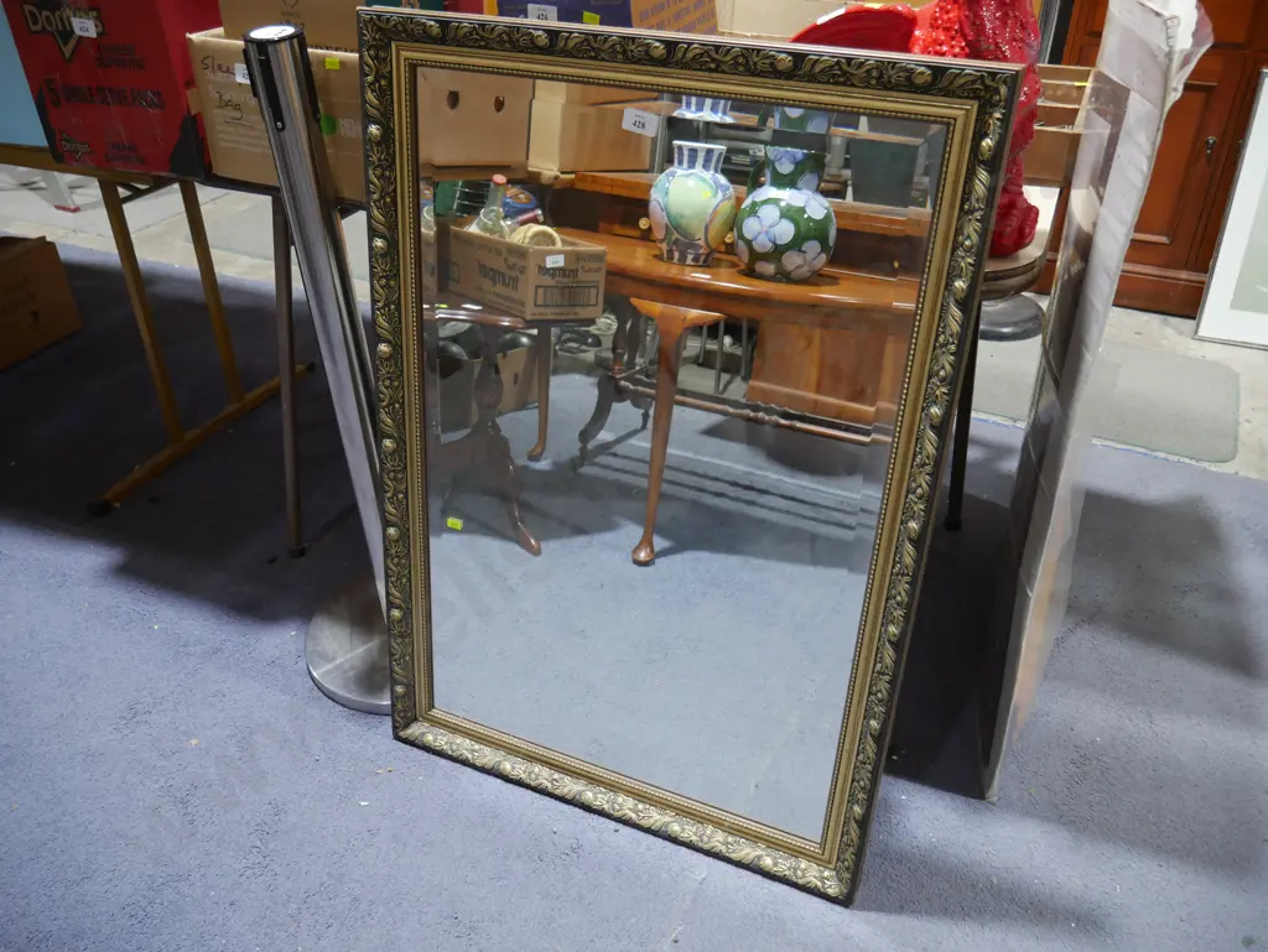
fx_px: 1026
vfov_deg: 49.8
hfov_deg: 63.4
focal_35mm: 28
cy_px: 476
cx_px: 634
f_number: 3.5
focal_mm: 14
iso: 500
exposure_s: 1/60
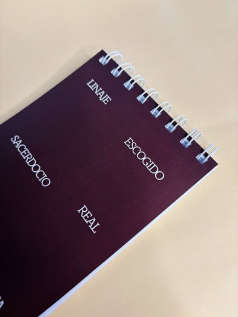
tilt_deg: -69.8
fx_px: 238
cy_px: 158
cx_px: 119
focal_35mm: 26
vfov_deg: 67.3
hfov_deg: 53.1
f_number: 1.6
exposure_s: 1/50
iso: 125
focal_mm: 5.96
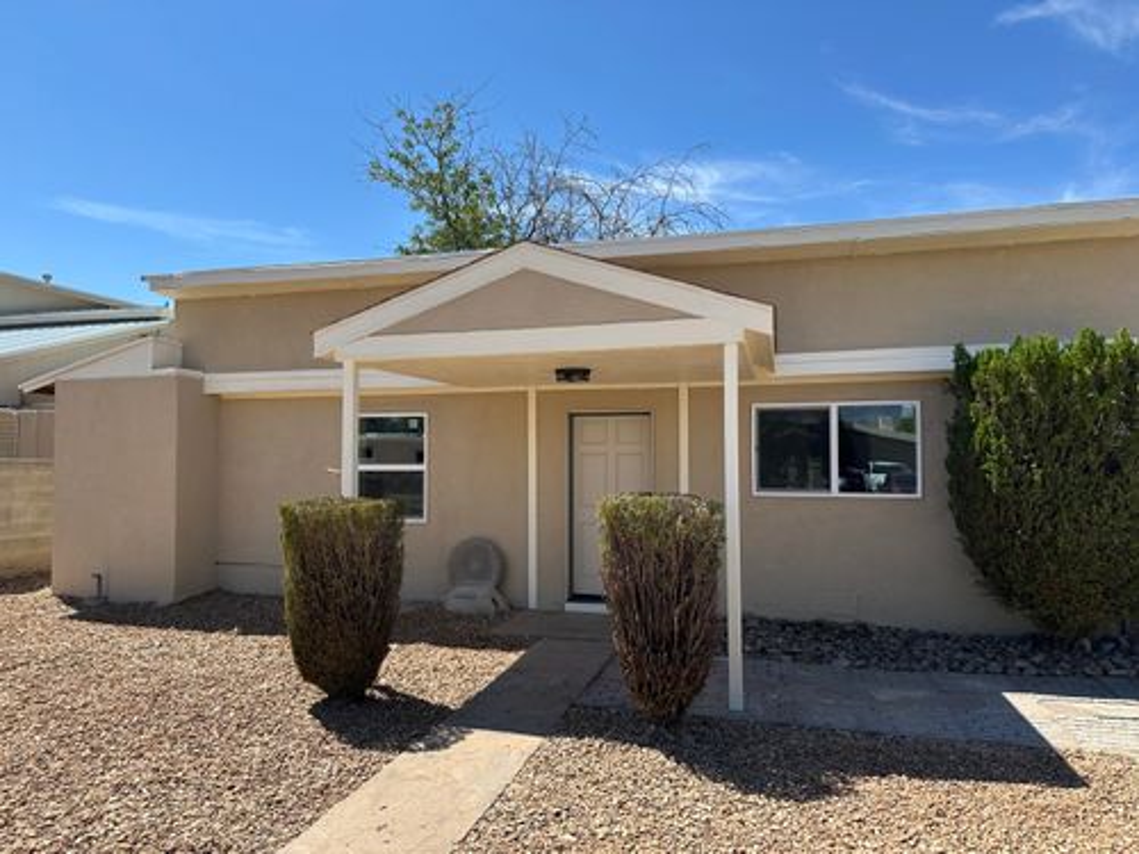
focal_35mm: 24
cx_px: 570
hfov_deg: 71.6
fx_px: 790
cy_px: 427
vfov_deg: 56.8
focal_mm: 6.86
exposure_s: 1/3247
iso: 80
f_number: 1.78
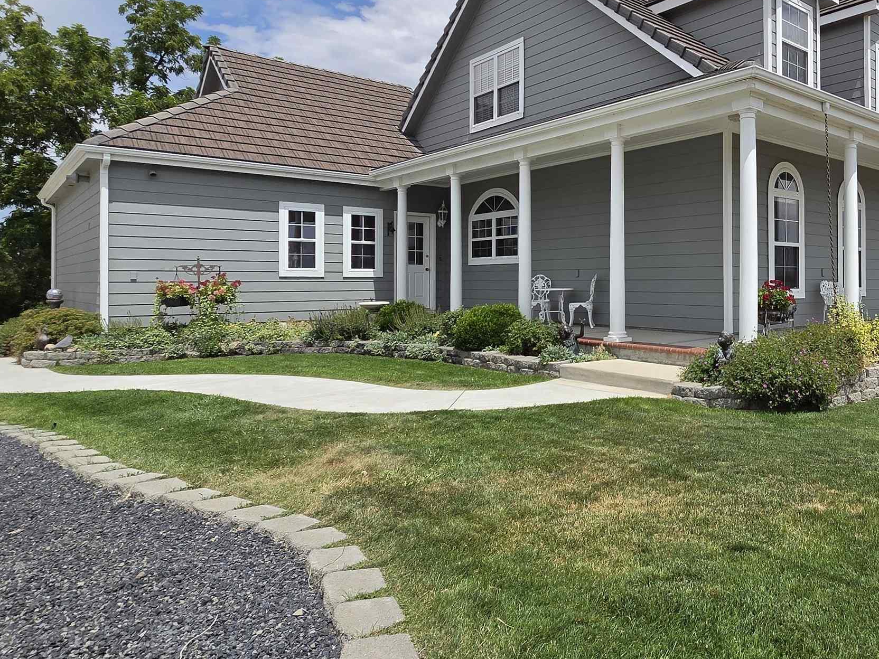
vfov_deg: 56.5
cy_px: 271
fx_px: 609
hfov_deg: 66.4
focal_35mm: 24
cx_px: 676
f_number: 2.2
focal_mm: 2.2
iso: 100
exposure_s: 1/5756
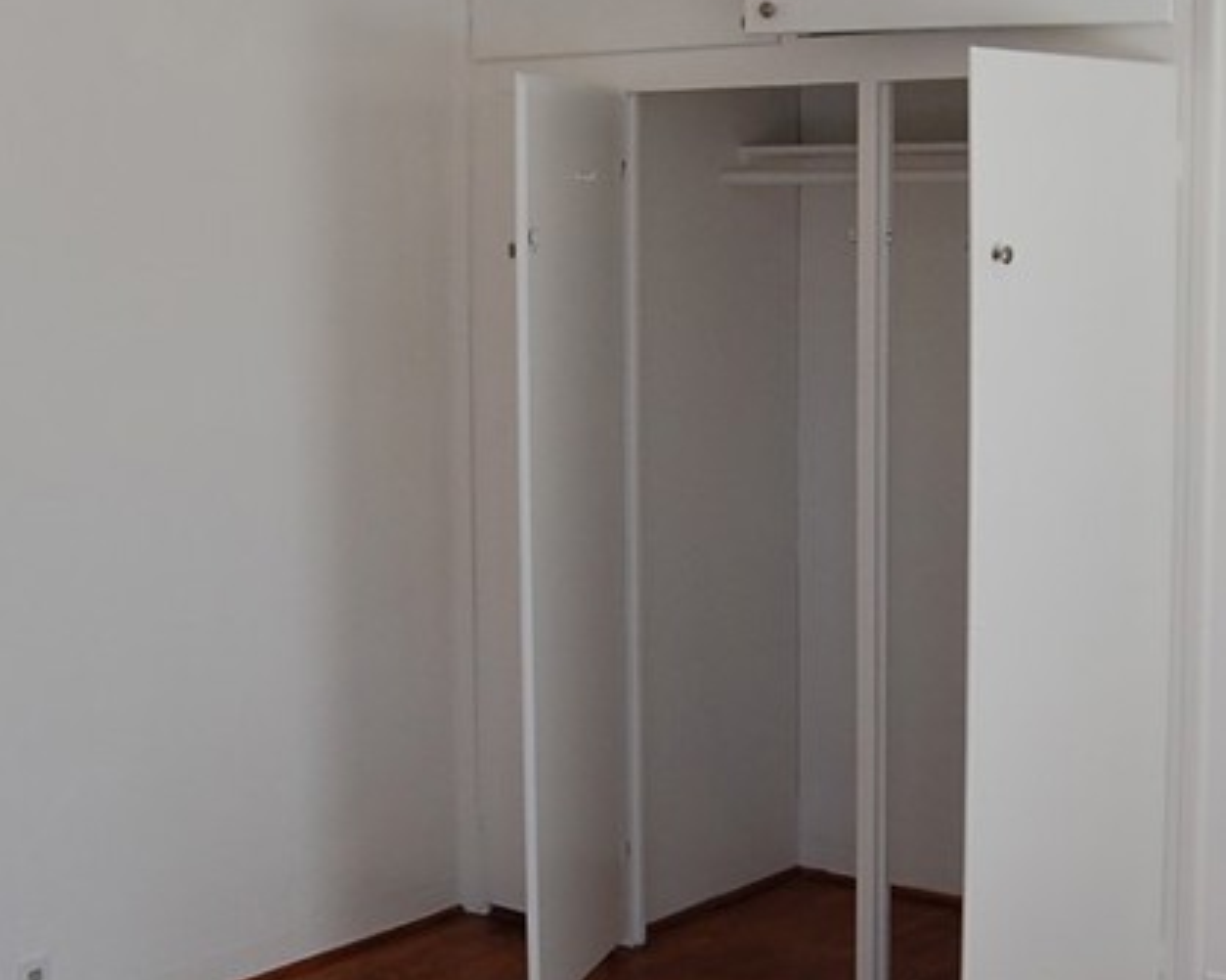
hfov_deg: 30.5
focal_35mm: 62
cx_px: 680
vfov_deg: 24.6
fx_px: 2249
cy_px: 527
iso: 400
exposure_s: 1/100
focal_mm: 18
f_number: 5
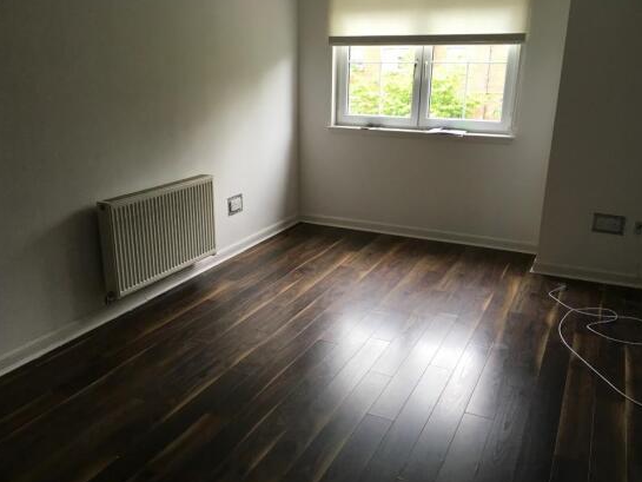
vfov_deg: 45.5
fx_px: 575
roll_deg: -0.1
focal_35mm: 31
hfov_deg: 58.3
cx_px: 319
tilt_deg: -14.7
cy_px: 247
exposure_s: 1/33
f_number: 2.2
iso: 25
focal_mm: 4.15
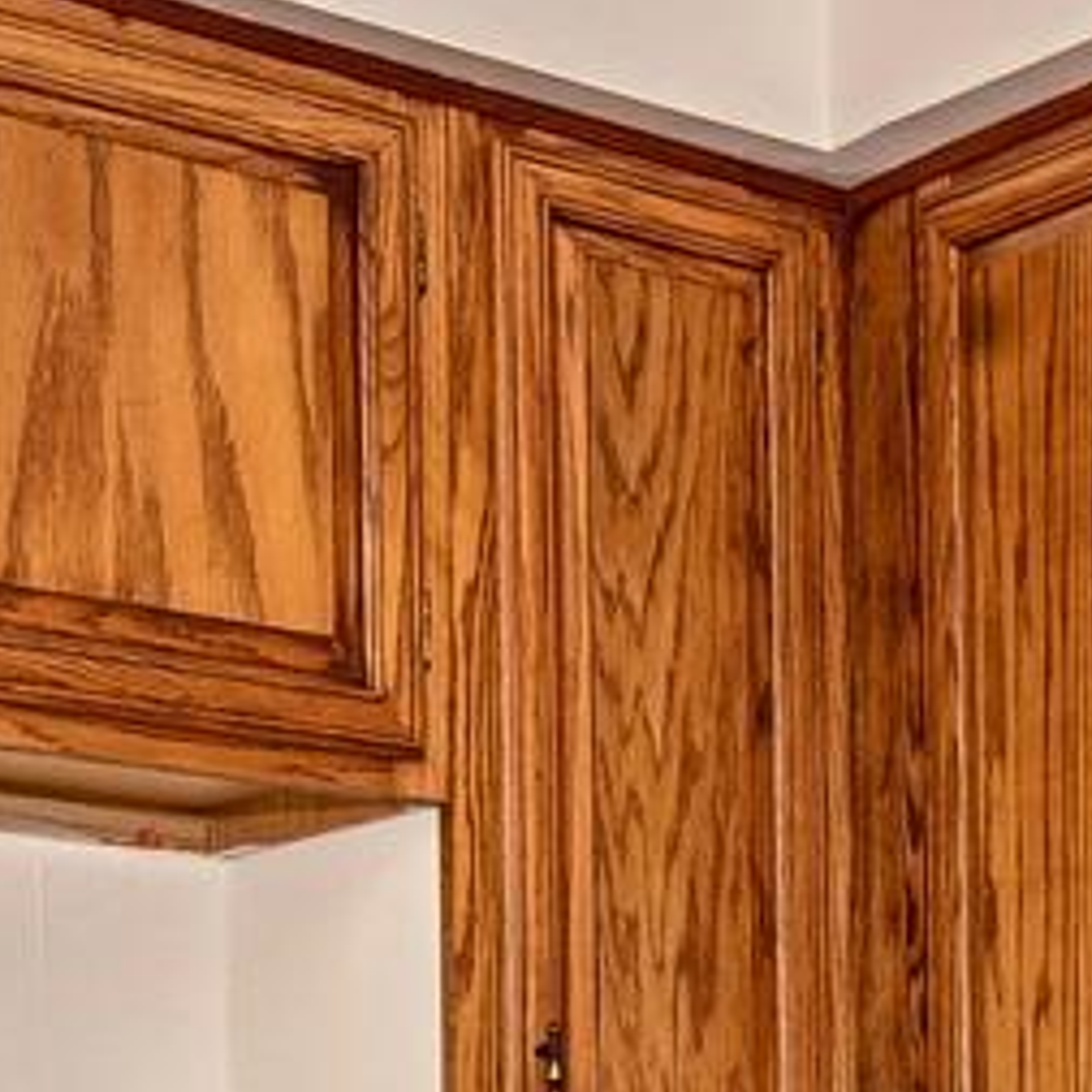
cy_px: 1491
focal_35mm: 110
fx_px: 3926
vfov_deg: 15.0
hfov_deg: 15.0
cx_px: 1502
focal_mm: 16
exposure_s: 1/60
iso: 250
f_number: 9
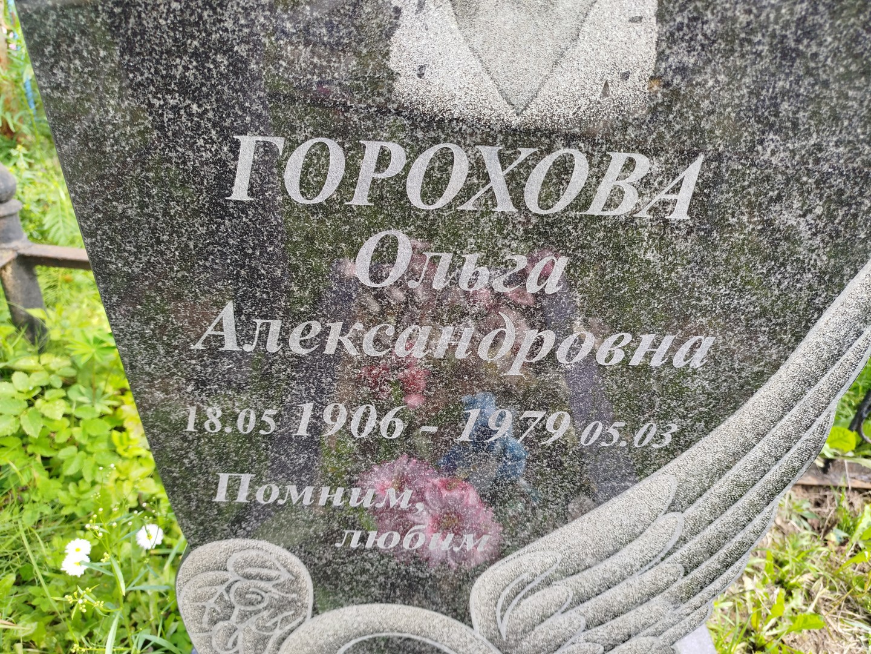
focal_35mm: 24
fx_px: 604
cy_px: 327
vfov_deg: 56.8
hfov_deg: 71.6
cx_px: 436
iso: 64
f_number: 1.7
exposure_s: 1/100
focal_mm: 5.31
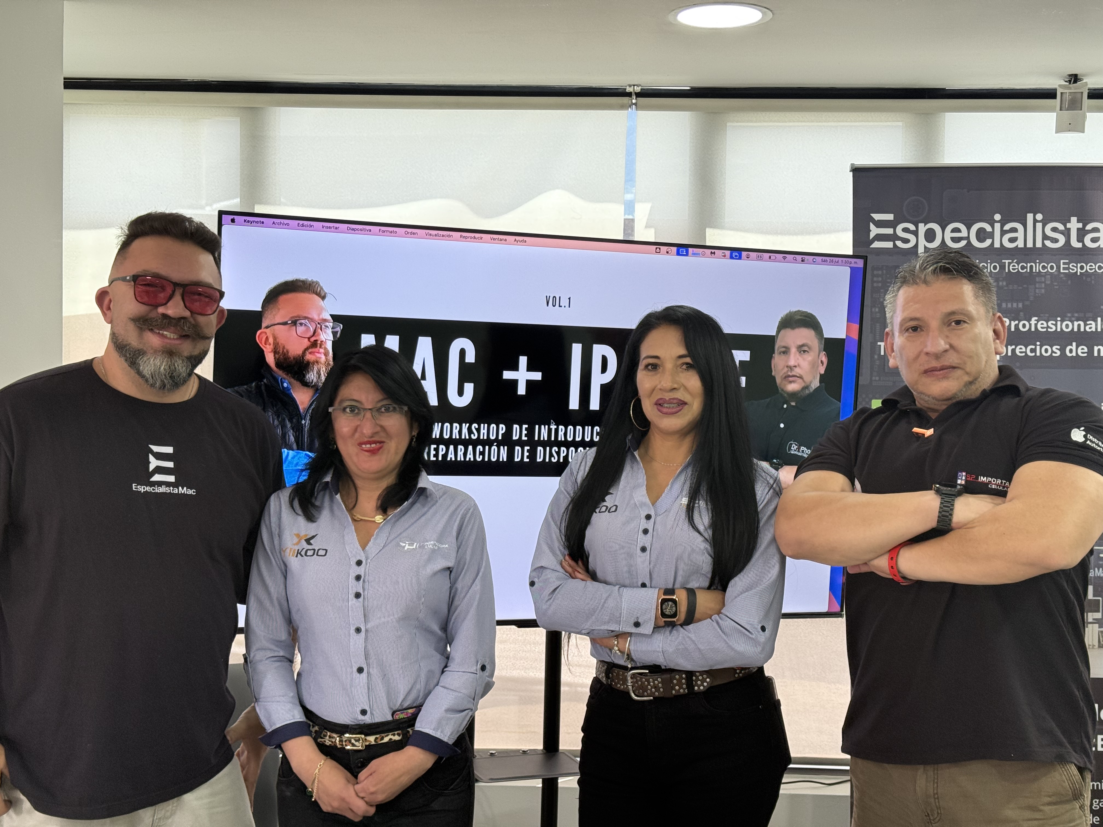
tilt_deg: -0.5
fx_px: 1529
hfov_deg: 39.7
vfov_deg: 30.3
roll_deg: -1.0
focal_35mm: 48
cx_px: 552
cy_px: 414
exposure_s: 1/60
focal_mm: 6.76
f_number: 1.78
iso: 100
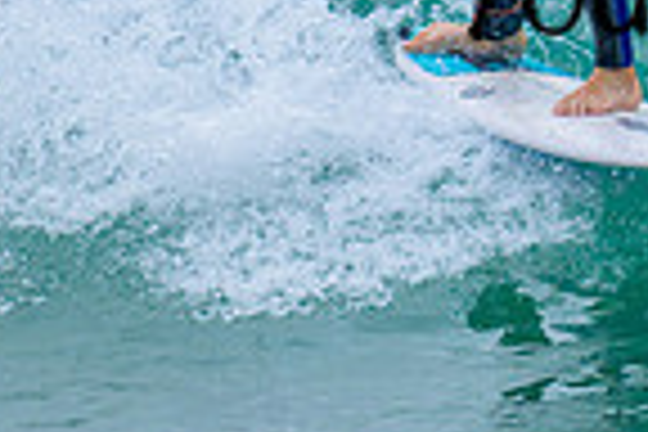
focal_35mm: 2137
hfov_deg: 1.0
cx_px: 914
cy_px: -70
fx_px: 38463
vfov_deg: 0.6
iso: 450
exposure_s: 1/2000
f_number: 8
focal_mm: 530
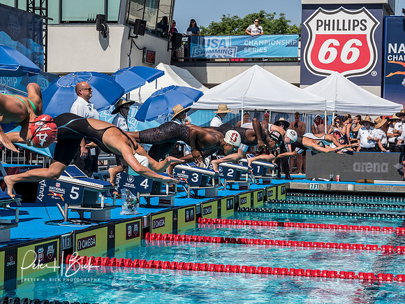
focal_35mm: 82
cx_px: 202
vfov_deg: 18.0
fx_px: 959
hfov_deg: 23.8
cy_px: 152
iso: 400
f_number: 7.1
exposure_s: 1/1600
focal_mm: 41
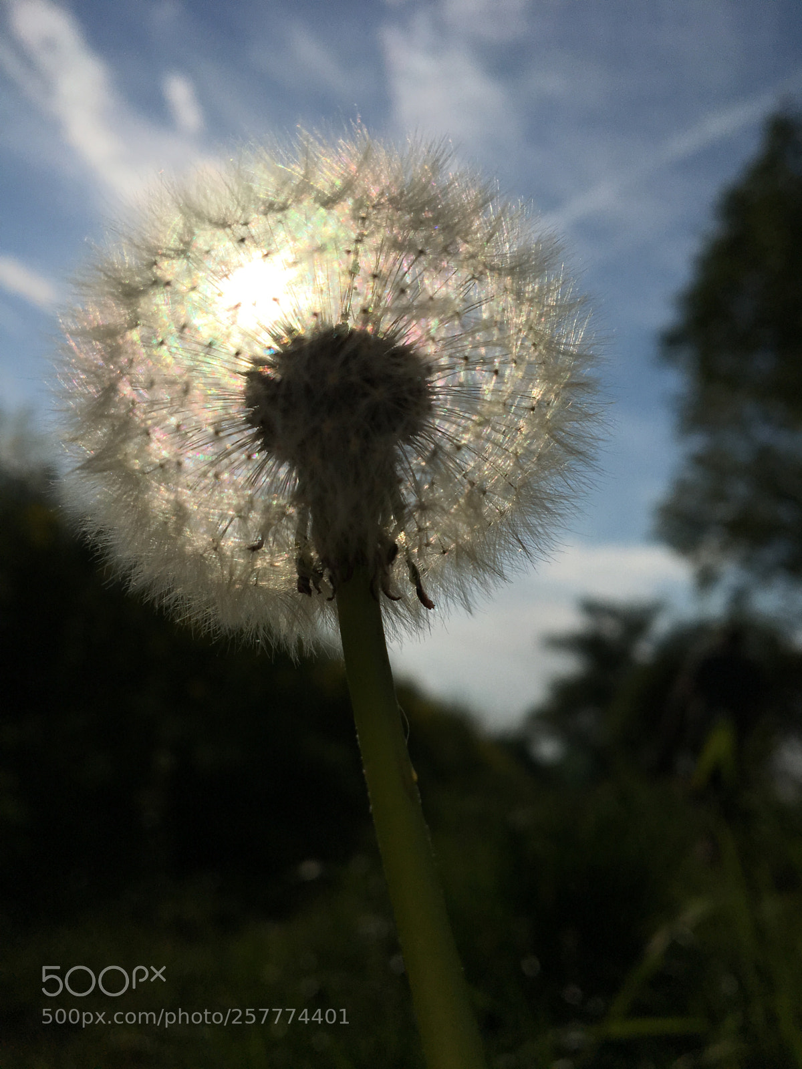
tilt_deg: +13.1
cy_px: 534
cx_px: 401
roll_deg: -9.7
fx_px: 896
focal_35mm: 29
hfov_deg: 48.2
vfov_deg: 61.7
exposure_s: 1/19231
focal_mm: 4.15
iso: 25
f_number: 2.2
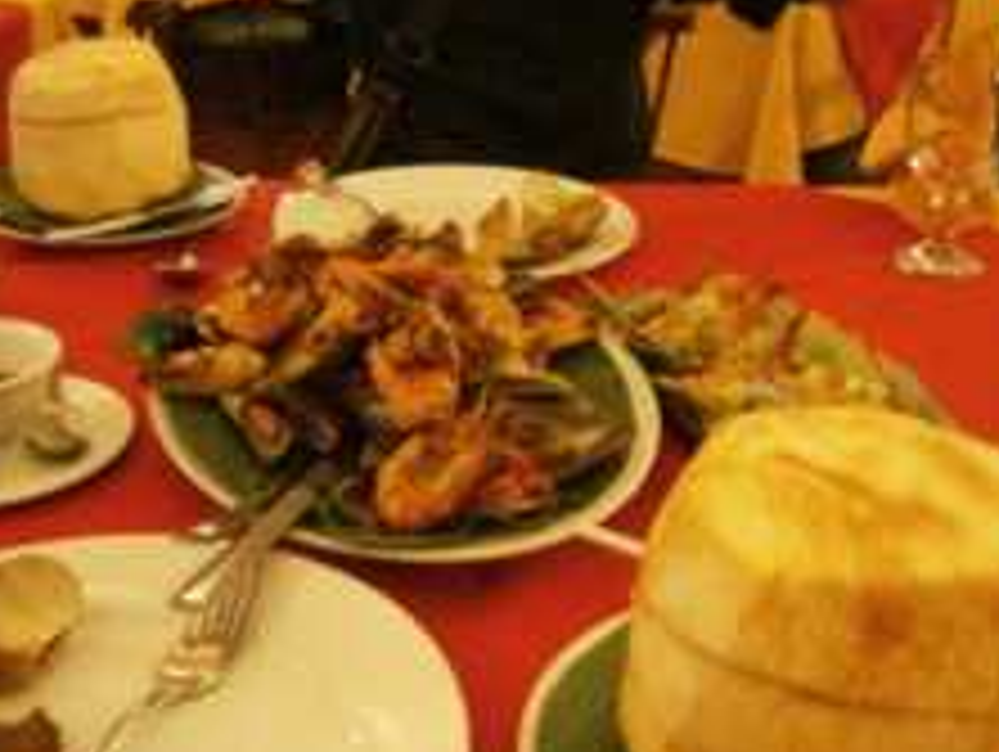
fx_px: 1185
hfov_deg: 45.7
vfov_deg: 35.0
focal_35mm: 41
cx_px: 482
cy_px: 471
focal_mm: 4.7
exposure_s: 1/2
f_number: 2.8
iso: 250
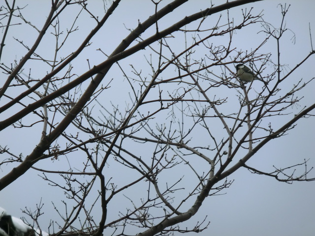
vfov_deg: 5.0
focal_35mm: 300
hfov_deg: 6.6
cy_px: 118
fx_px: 2730
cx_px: 158
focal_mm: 53
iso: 80
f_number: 5.9
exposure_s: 1/200
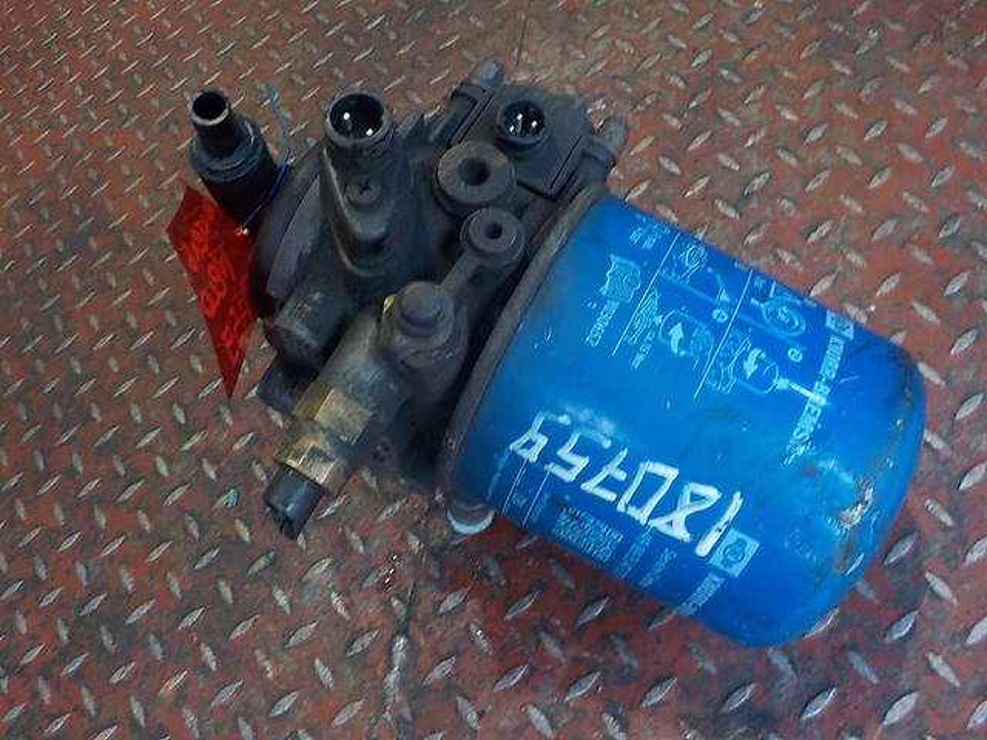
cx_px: 494
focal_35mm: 30
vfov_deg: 46.8
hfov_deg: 60.0
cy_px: 370
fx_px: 855
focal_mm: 4.1
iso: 250
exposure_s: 1/30
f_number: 3.3
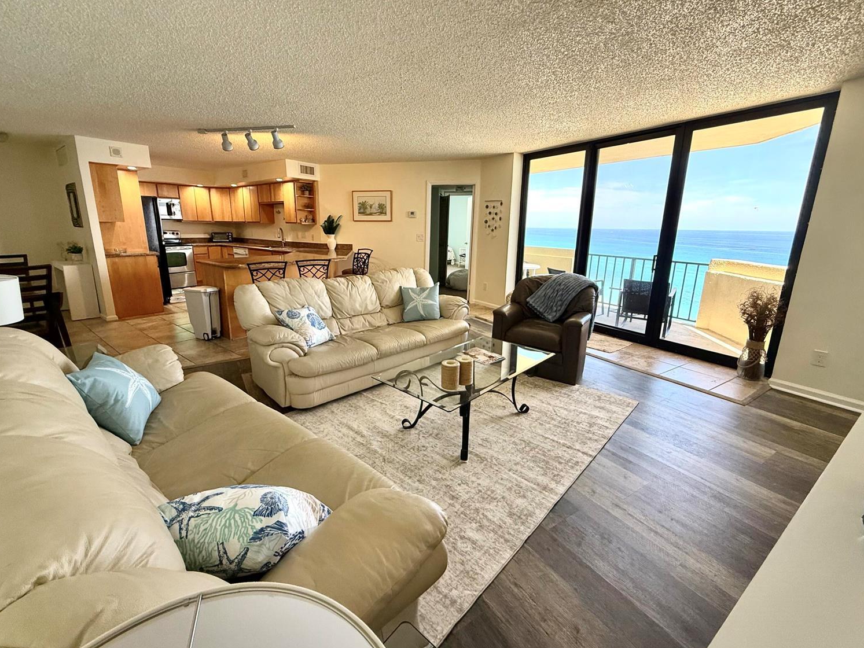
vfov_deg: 81.7
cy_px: 310
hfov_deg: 98.1
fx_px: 374
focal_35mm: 15
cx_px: 420
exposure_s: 1/99
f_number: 2.2
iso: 160
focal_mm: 2.22
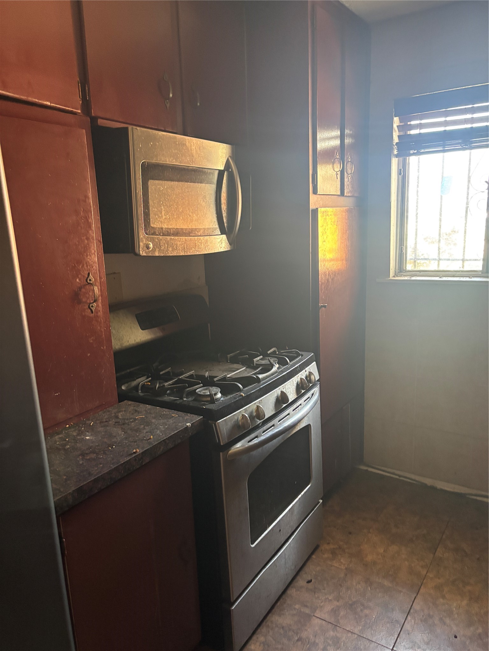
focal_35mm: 26
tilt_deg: -12.3
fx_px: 490
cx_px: 244
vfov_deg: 67.3
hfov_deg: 53.1
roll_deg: +1.5
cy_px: 326
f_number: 1.6
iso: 500
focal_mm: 5.96
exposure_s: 1/42
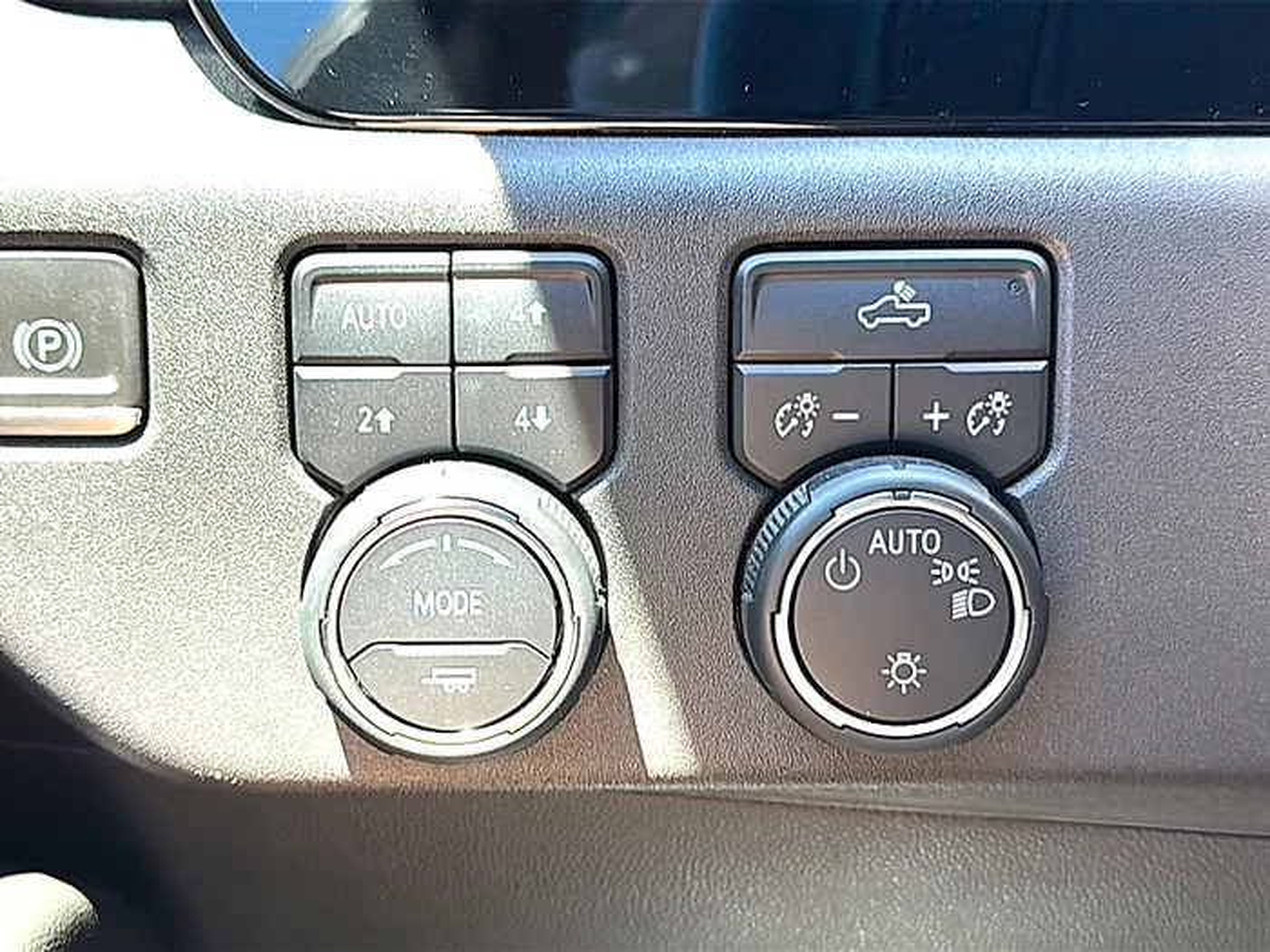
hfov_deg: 45.8
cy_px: 476
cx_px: 635
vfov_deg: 35.1
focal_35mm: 41
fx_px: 1504
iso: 80
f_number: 1.78
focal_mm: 6.86
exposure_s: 1/56
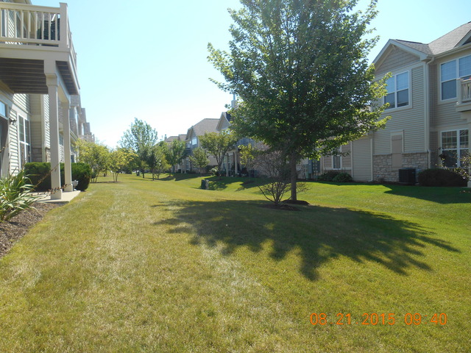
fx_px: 354
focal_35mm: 26
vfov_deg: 53.1
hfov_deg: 67.3
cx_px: 236
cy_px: 176
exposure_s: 1/500
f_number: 3.4
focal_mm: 4.7
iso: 80
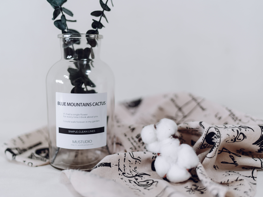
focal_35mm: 39
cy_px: 97
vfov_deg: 36.8
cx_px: 137
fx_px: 296
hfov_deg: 47.9
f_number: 1.4
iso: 100
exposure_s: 1/60
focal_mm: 35
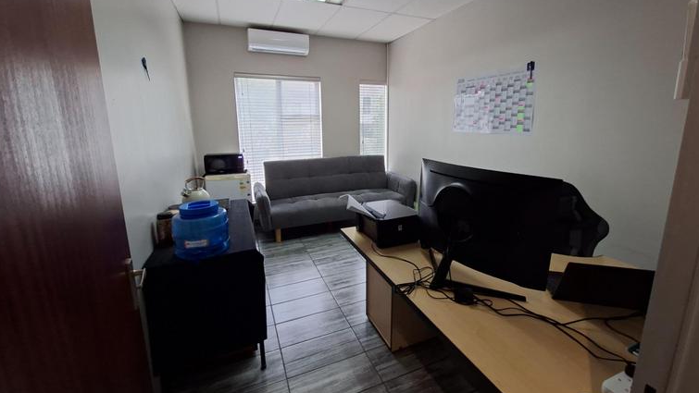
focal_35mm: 15
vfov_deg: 70.4
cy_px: 177
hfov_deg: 102.9
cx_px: 362
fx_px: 278
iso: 200
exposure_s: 1/40
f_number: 2.2
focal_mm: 1.74
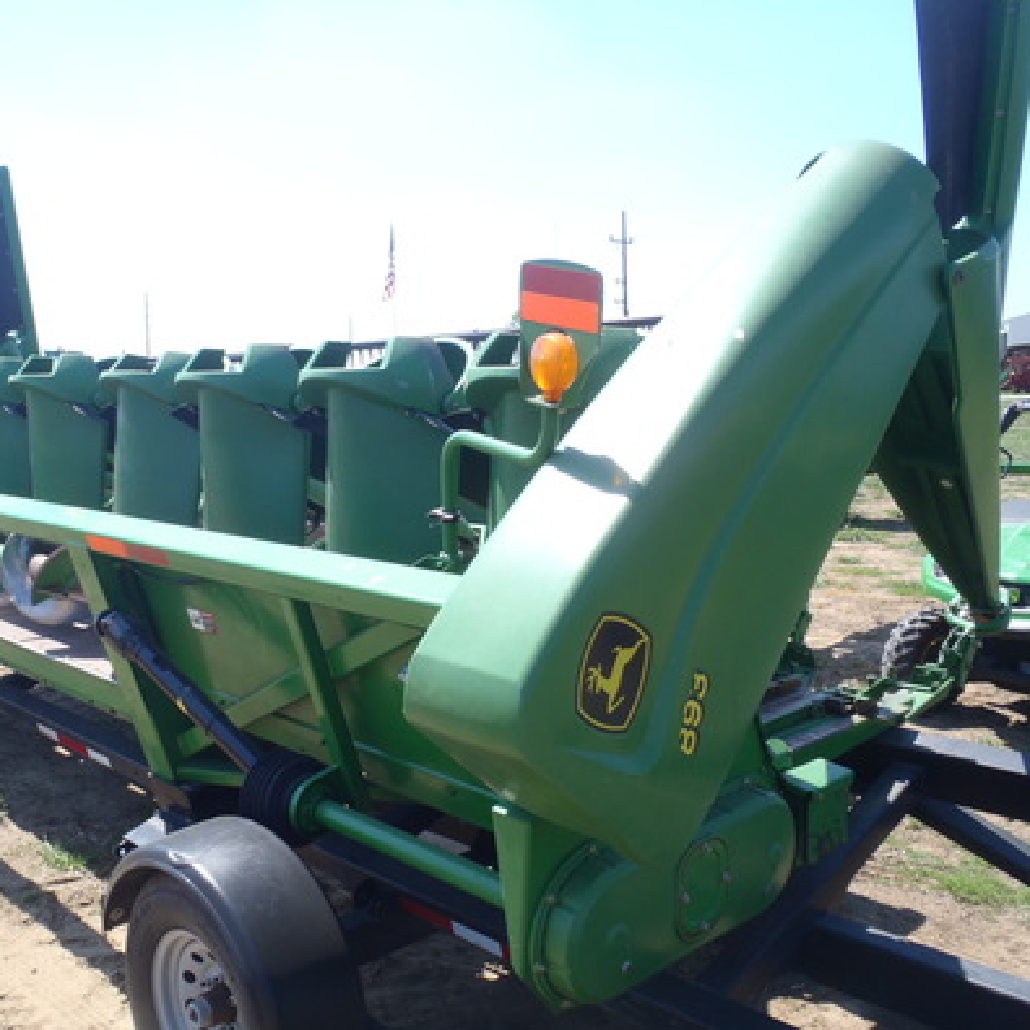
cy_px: 515
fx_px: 1145
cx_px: 388
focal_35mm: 34
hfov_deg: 48.0
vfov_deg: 48.5
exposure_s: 1/320
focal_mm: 5
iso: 80
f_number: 3.9
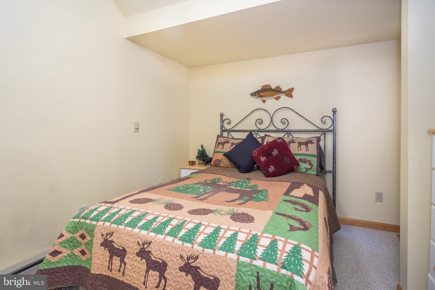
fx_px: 181
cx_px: 218
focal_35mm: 15
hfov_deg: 100.4
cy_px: 145
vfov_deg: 77.3
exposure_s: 1/10
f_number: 3.5
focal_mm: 10
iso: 400
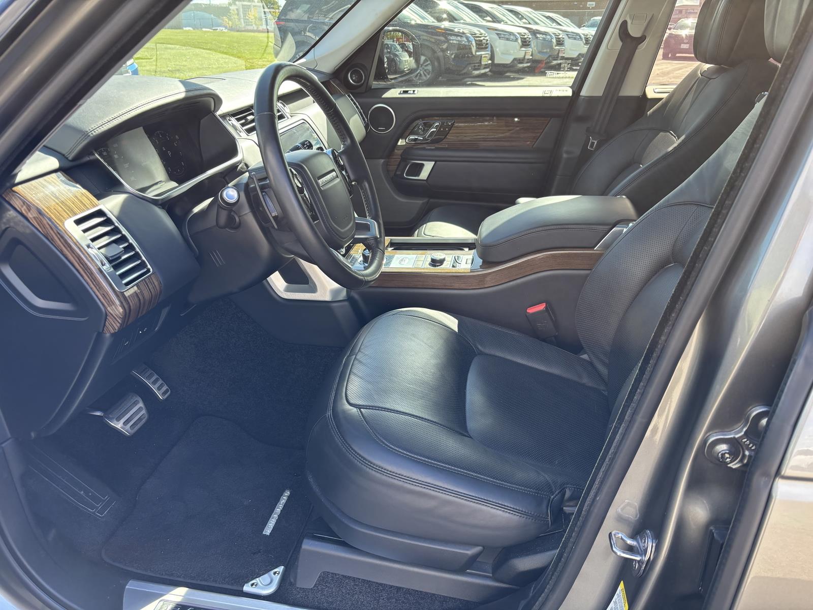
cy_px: 305
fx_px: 611
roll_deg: -0.7
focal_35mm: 26
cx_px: 406
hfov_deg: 67.3
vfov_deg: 53.1
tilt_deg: -24.0
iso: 50
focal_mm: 5.96
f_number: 1.6
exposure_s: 1/200
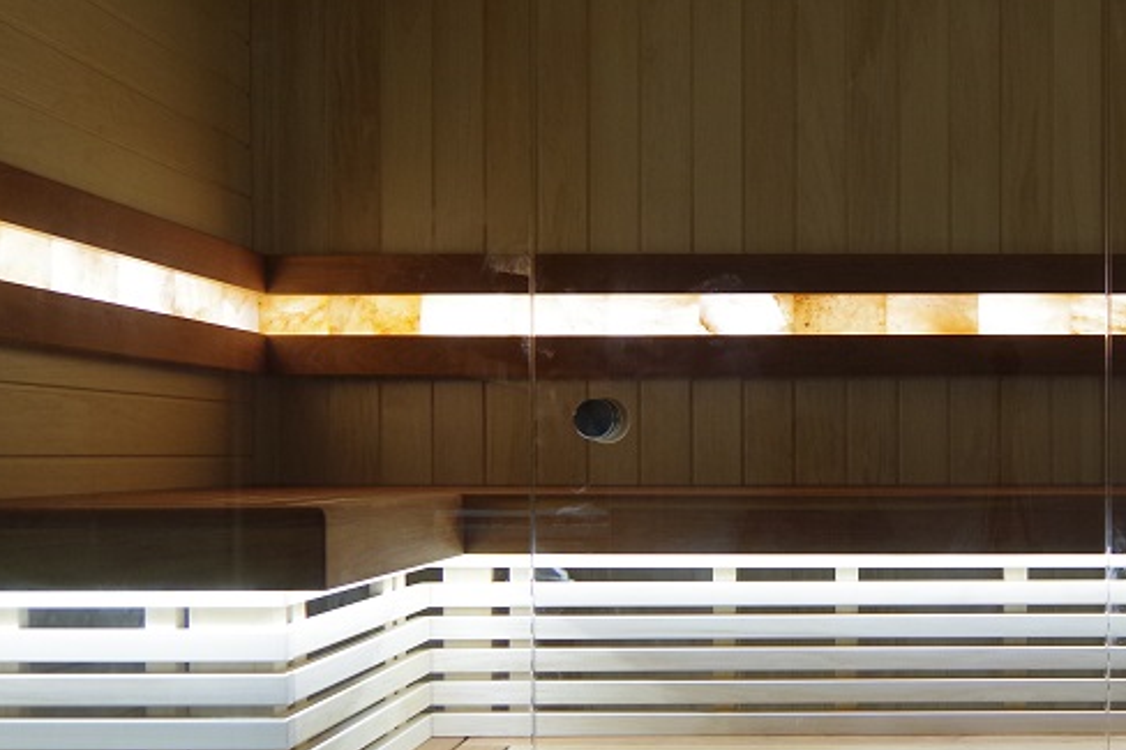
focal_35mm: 43
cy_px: 466
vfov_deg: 31.0
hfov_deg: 43.9
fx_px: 1344
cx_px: 849
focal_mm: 14
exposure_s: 1/30
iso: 800
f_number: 4
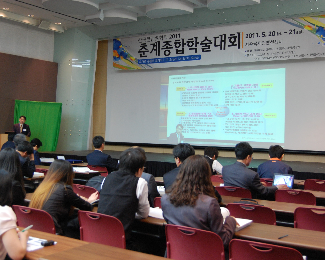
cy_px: 130
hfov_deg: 41.0
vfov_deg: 33.4
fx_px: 433
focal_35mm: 45
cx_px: 128
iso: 800
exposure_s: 1/15
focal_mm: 26
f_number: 4.2
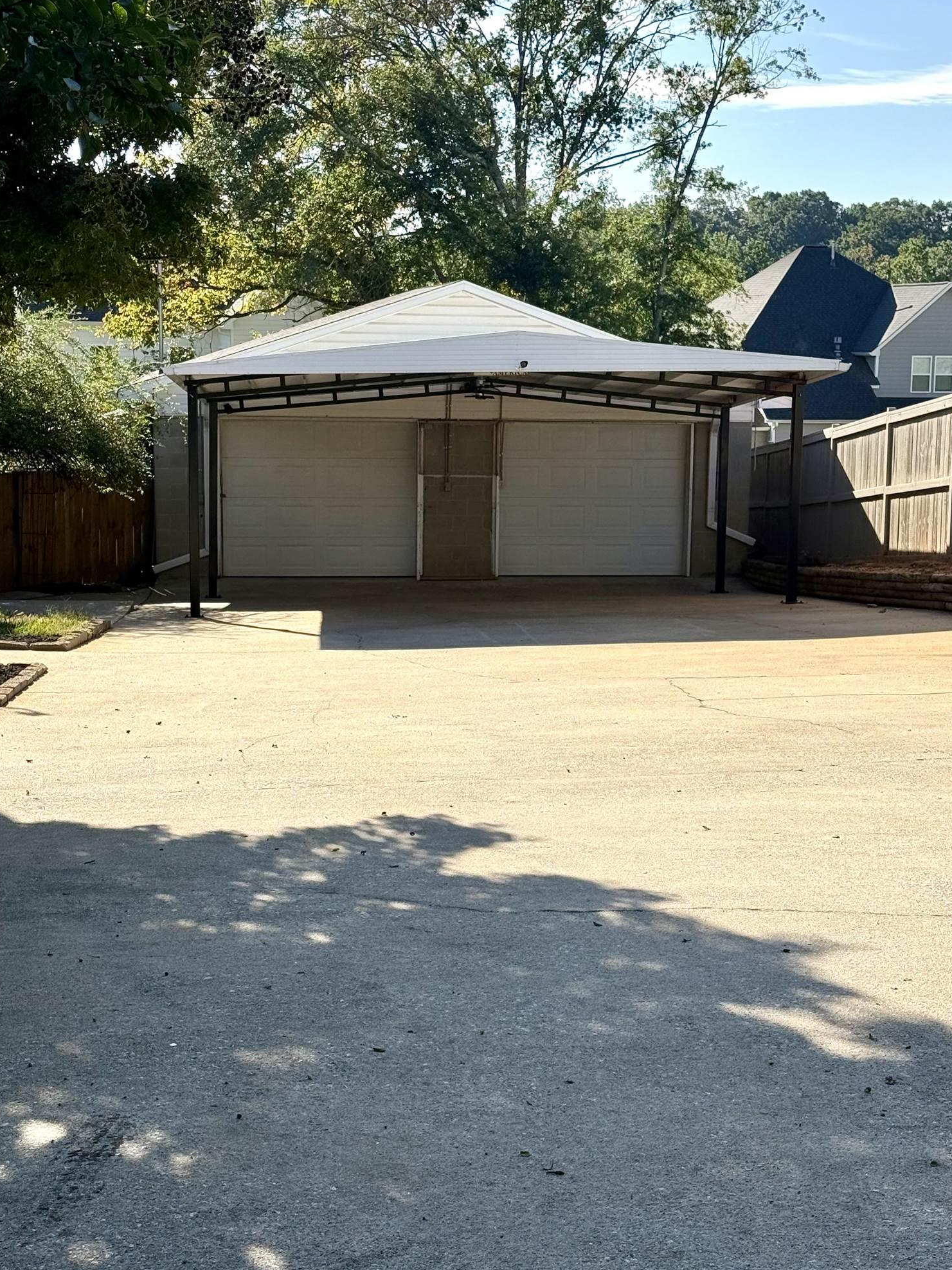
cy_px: 572
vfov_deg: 34.3
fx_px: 2054
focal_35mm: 56
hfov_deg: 26.1
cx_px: 495
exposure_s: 1/3704
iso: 64
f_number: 1.78
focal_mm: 6.76
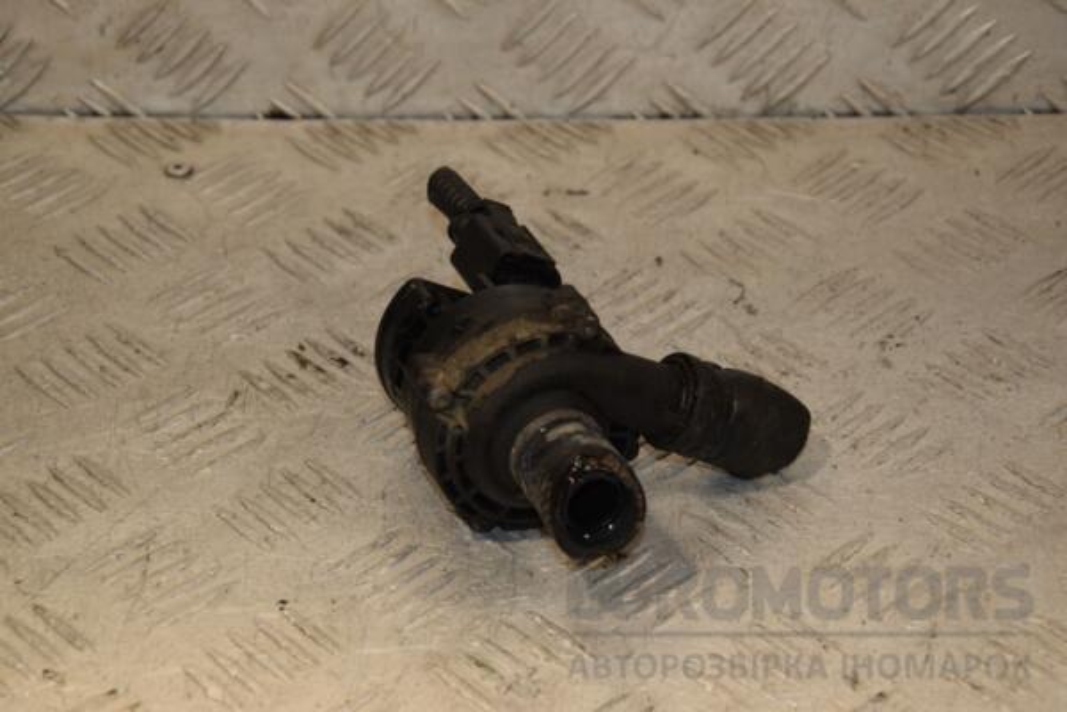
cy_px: 356
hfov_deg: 19.5
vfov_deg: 13.0
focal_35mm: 105
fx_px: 3112
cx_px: 534
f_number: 7.1
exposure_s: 1/200
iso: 800
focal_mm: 70
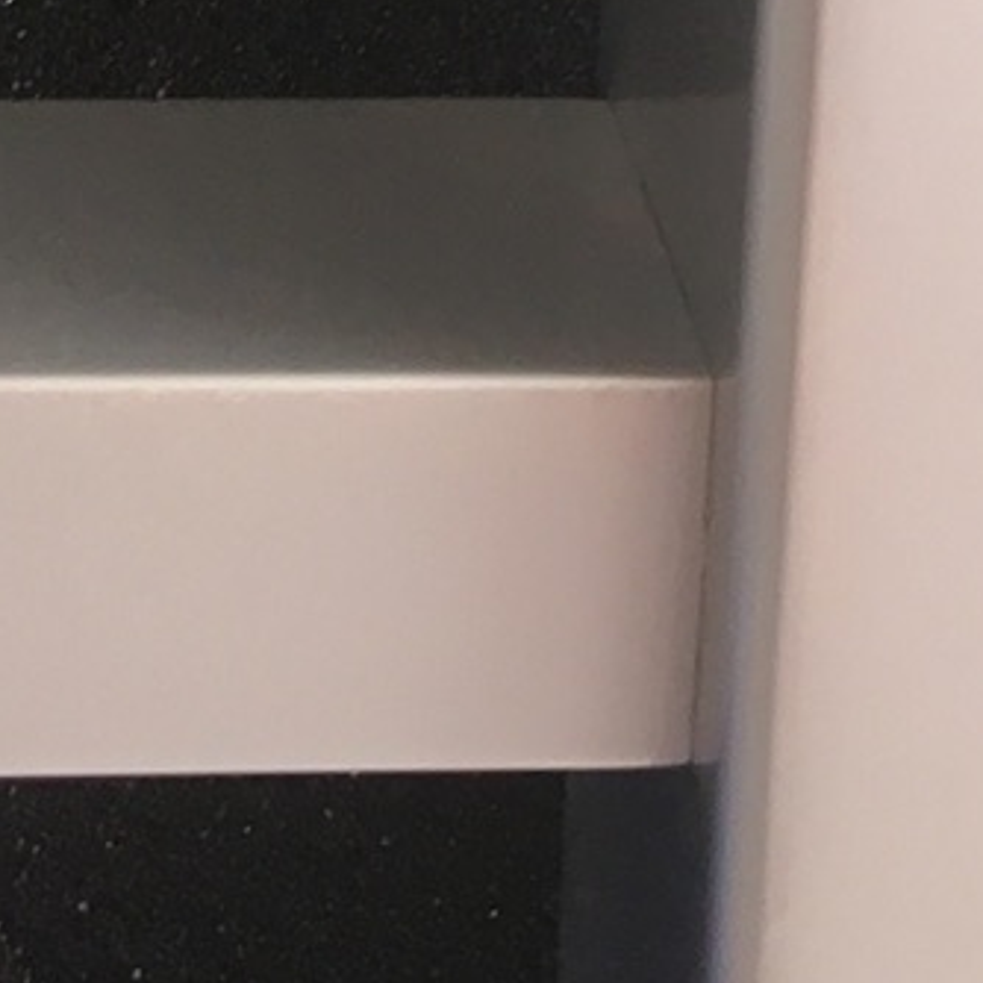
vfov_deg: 11.1
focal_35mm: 157
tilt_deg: -20.8
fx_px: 5044
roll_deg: -0.4
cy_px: 74
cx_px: 271
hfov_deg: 11.1
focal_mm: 4.15
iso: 40
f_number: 2.2
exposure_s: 1/33
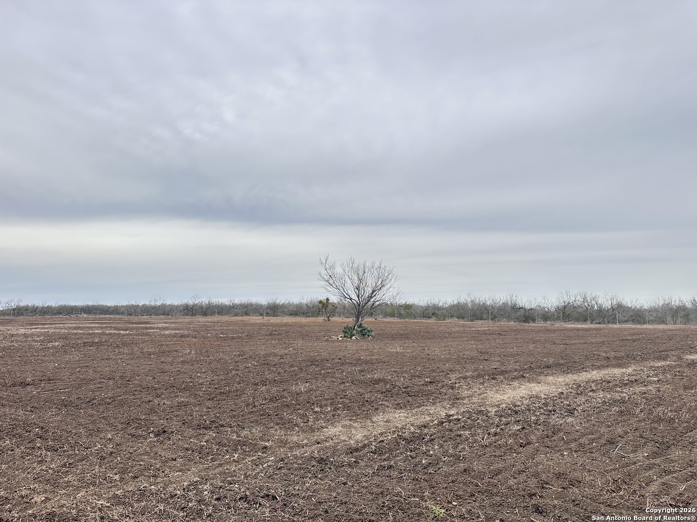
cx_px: 348
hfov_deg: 71.6
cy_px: 261
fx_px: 483
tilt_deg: +9.0
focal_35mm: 24
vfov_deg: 56.8
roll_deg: -0.4
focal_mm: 6.86
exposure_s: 1/1393
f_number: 1.78
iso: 80
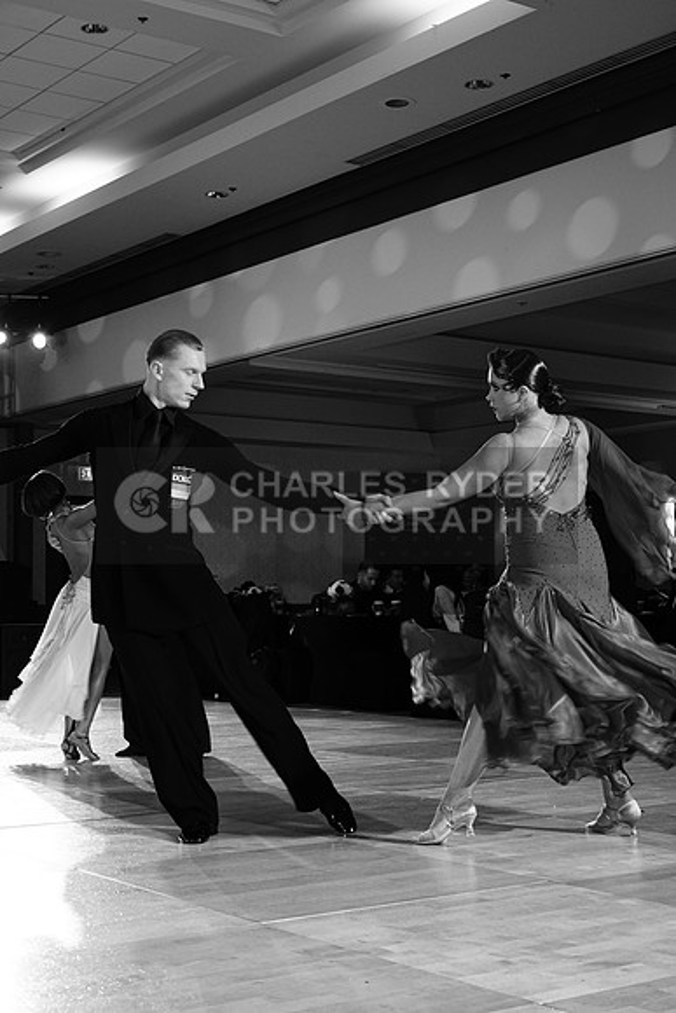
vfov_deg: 38.9
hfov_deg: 26.5
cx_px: 338
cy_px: 506
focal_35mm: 51
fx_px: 1436
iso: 2500
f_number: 9
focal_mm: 51
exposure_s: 1/60
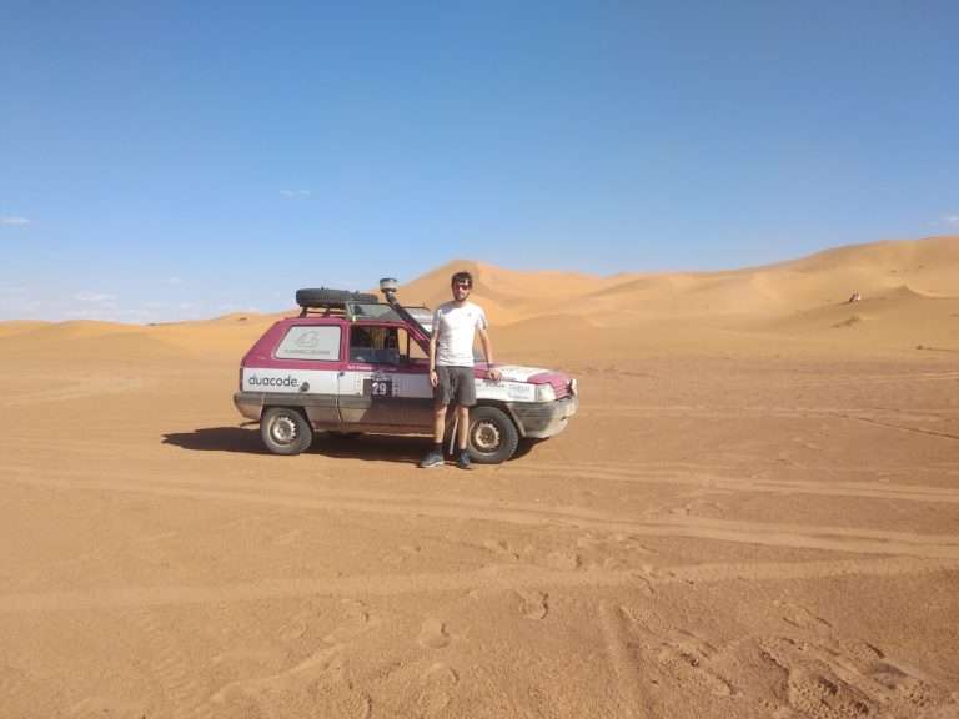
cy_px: 360
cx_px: 480
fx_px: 720
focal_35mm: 26
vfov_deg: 53.1
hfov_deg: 67.3
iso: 100
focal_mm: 3.81
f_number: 2.2
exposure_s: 1/963
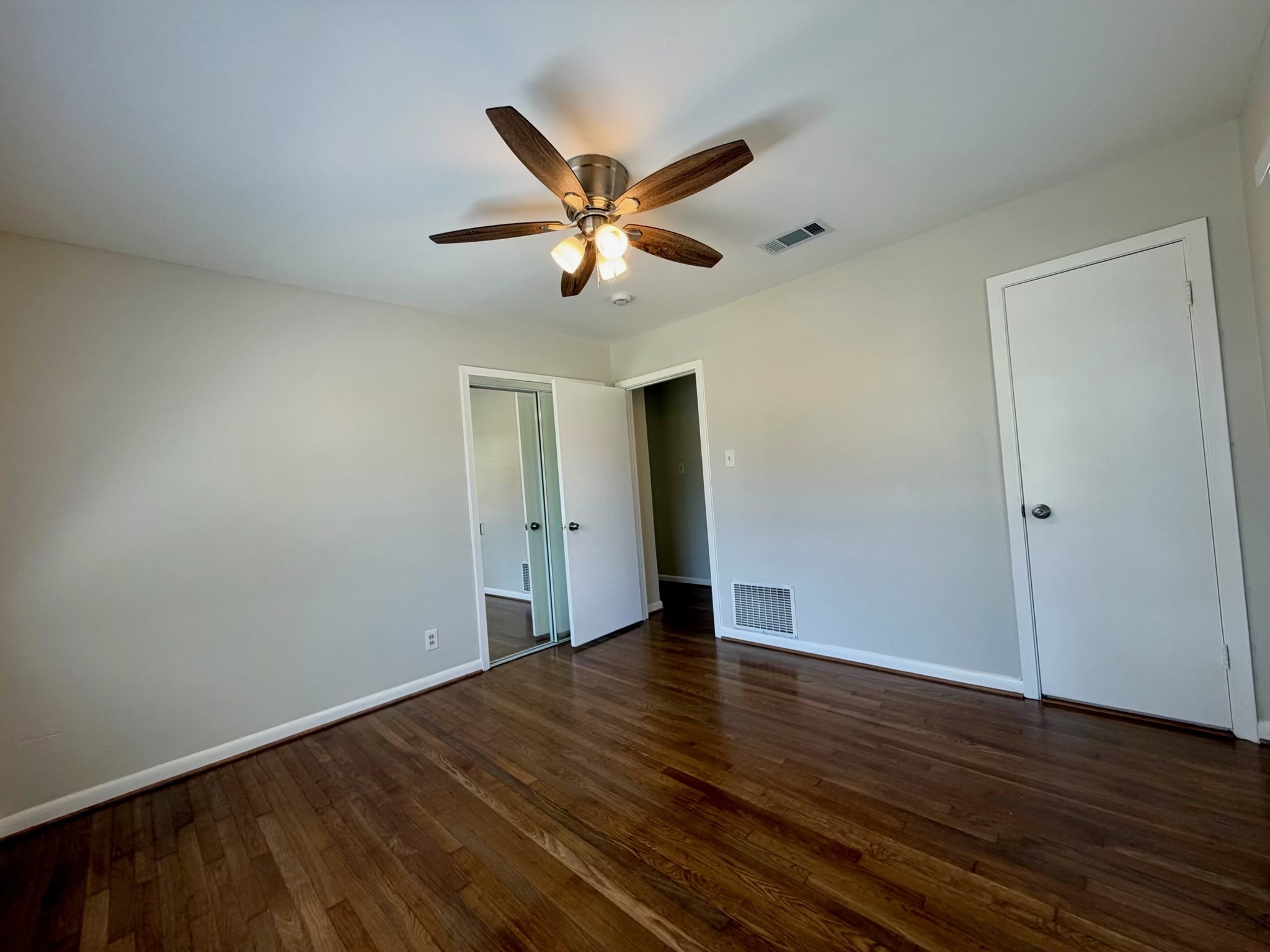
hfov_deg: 102.1
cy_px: 476
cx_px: 635
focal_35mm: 14
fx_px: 514
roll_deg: +4.5
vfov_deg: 85.7
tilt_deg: +1.2
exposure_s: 1/120
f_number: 2.2
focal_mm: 2.22
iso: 125
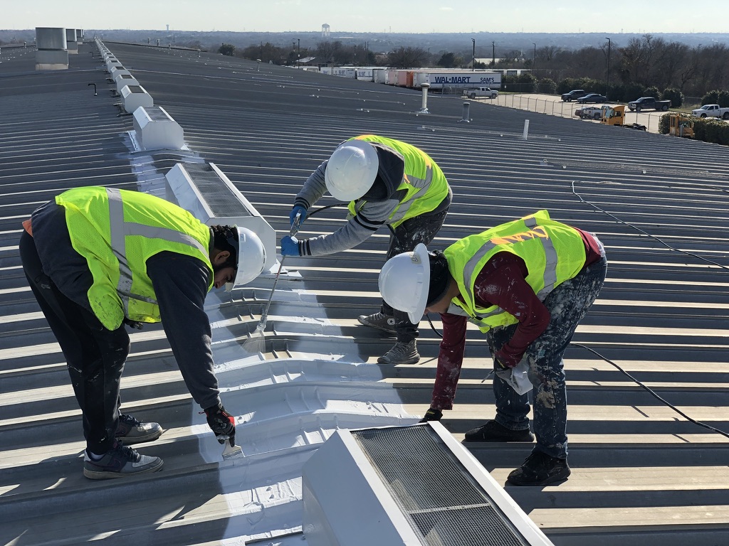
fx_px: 1095
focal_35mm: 52
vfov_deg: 28.0
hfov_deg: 36.8
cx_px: 364
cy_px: 273
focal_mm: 6
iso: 16
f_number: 2.4
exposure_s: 1/1000
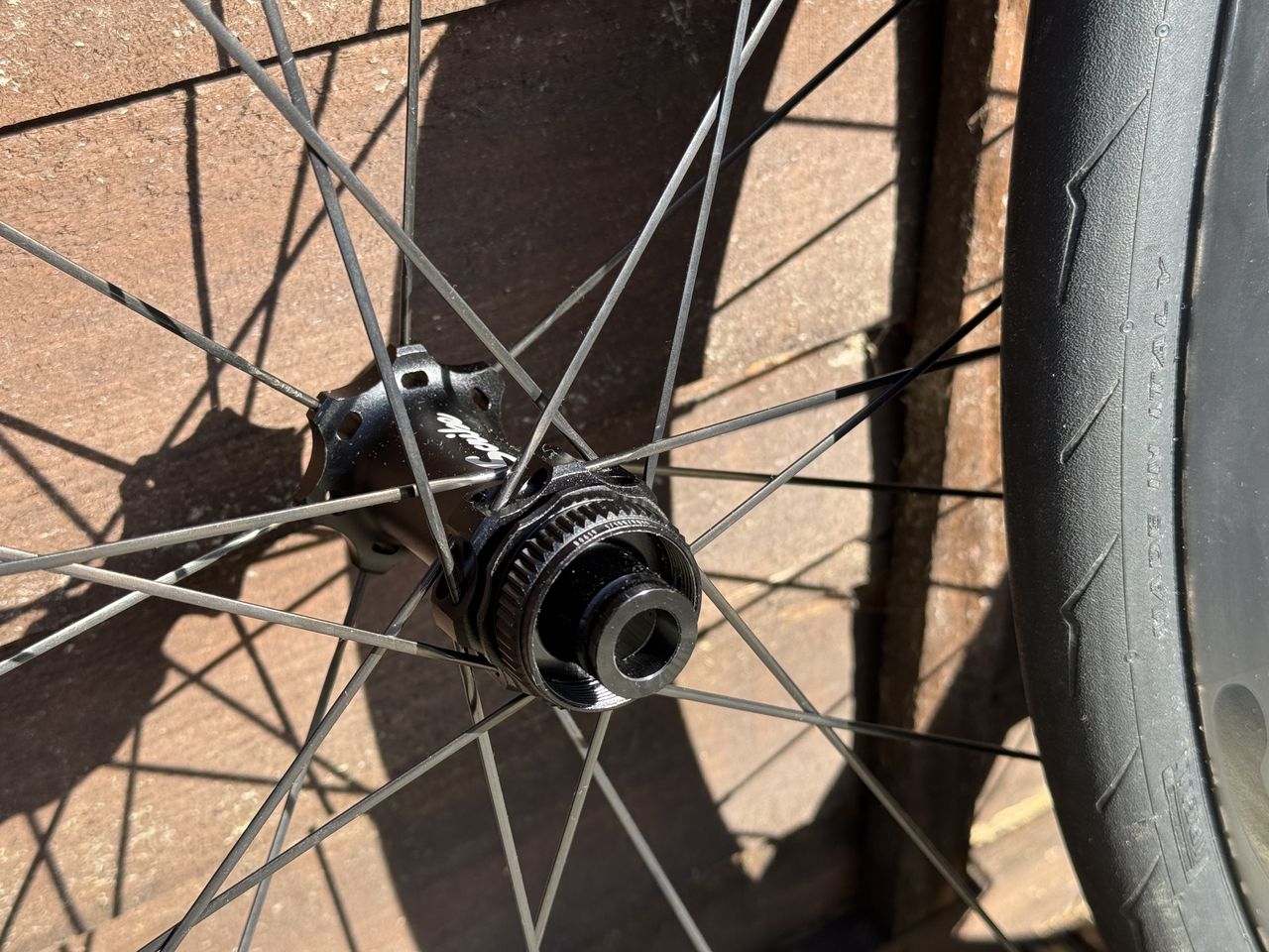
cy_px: 476
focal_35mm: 48
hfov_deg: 39.7
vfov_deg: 30.3
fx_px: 1760
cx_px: 634
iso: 64
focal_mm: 6.76
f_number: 1.78
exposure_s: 1/707
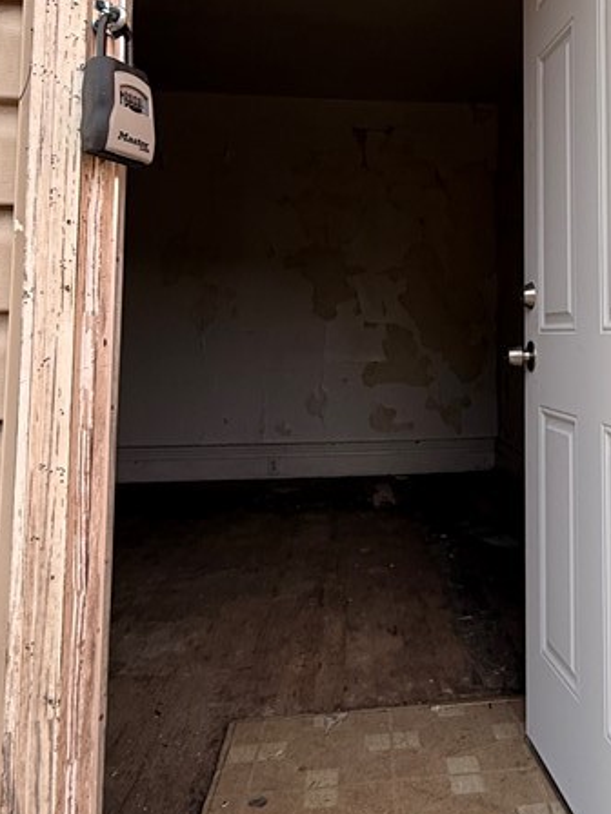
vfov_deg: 55.9
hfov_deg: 42.6
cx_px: 469
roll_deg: +1.5
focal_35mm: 32
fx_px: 753
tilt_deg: +5.8
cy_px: 287
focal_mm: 2.22
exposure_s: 1/99
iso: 64
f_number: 2.2
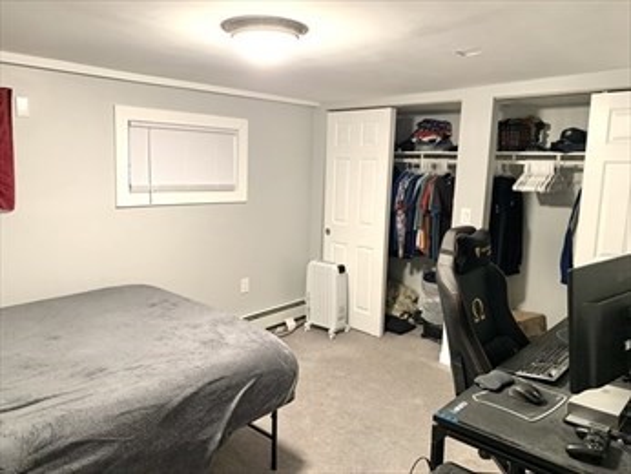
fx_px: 474
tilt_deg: -8.9
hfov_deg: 67.3
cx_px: 316
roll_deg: -1.5
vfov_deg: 53.1
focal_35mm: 26
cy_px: 237
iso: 400
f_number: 1.8
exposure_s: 1/60
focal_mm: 4.25
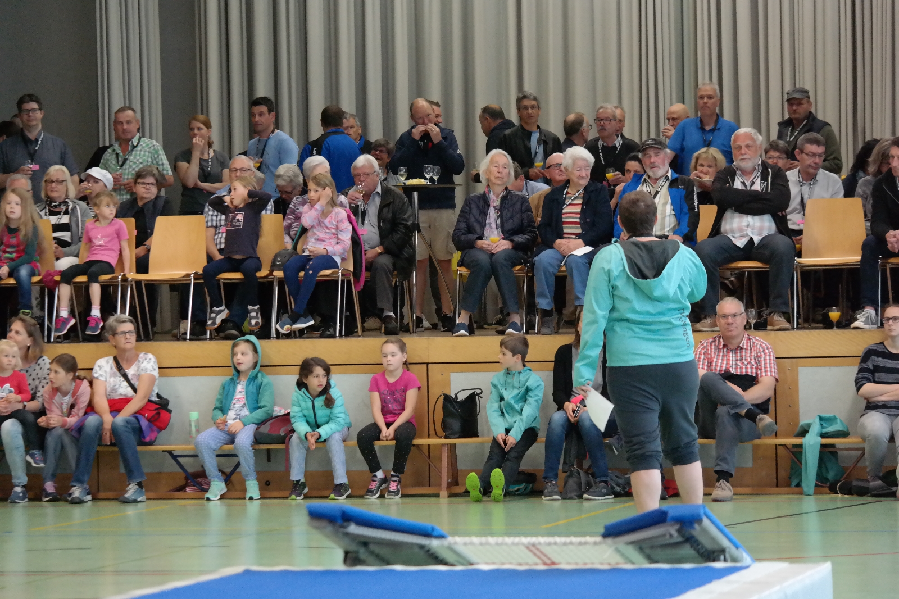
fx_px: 3994
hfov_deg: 12.8
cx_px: 450
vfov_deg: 8.6
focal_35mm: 160
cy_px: 300
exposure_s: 1/80
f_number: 5
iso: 3200
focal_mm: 104
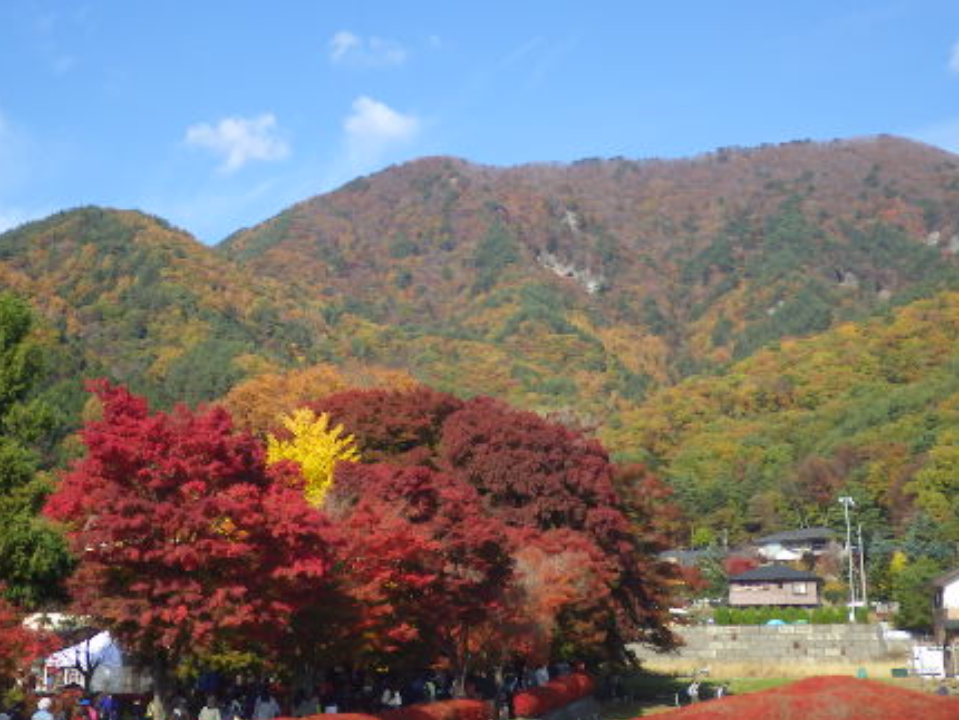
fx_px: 1608
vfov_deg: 25.2
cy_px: 267
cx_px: 388
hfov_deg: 33.1
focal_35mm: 58
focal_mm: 6.9
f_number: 3.7
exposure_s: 1/640
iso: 125
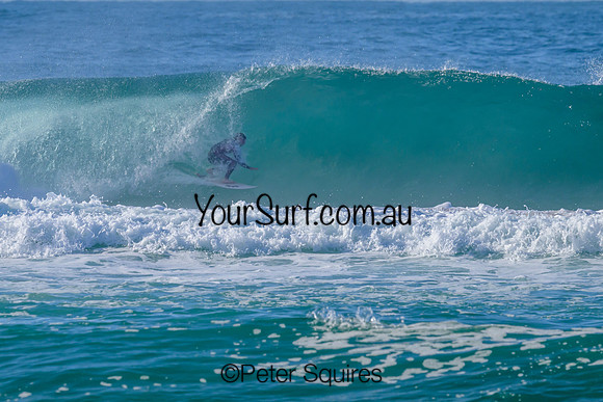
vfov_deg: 2.2
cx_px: 231
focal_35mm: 625
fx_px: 10469
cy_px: 139
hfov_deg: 3.3
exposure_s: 1/2000
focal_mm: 460
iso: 560
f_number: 10
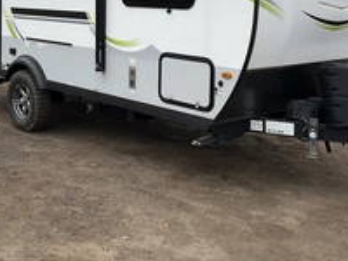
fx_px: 583
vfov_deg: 24.2
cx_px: 117
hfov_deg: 33.0
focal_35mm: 58
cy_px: 7
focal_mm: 3
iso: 25
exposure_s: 1/1098
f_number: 1.8
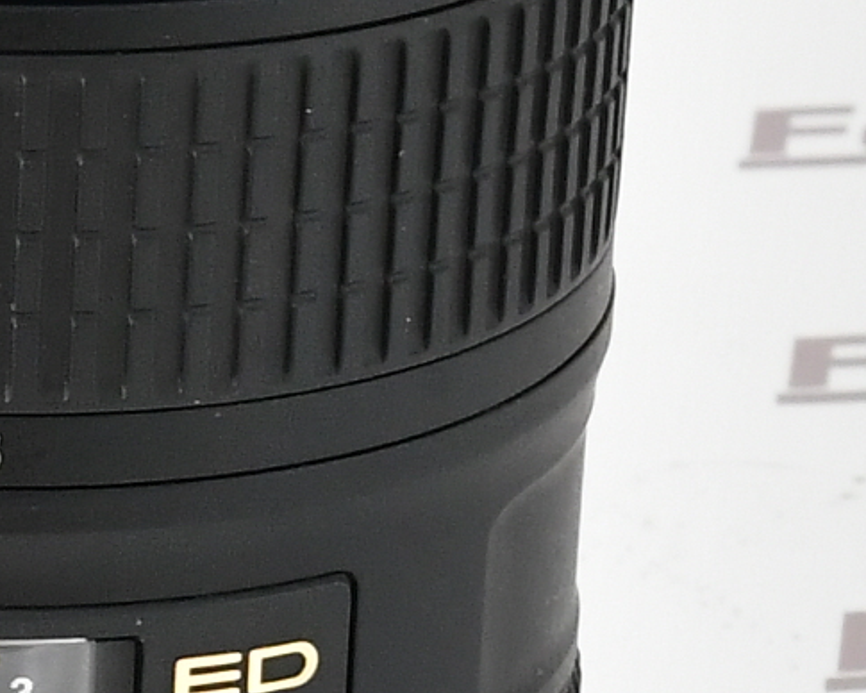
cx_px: 48
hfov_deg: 8.8
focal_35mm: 218
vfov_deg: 7.1
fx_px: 5587
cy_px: 438
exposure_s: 1/125
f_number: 14
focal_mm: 44
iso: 1600
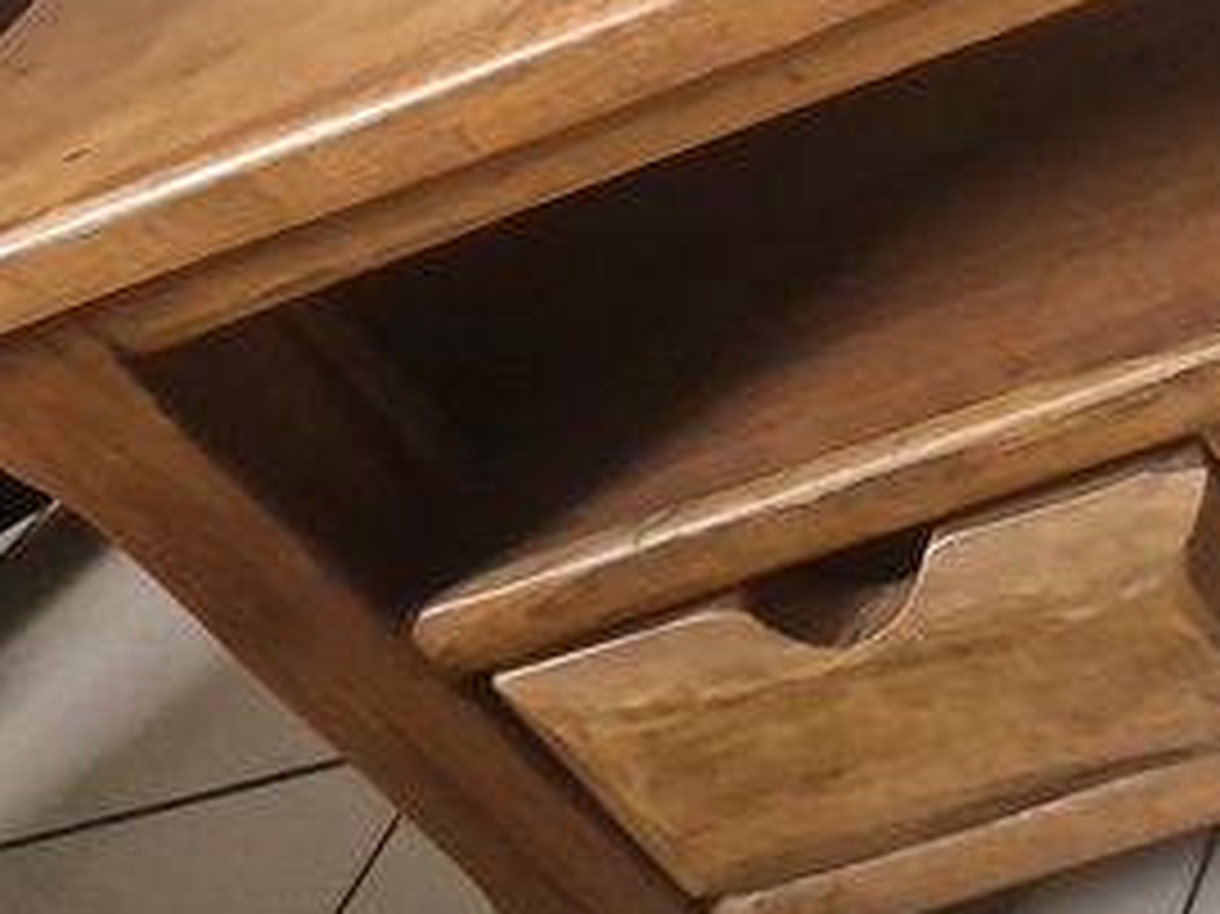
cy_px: -482
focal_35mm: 85
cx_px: 2242
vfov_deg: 15.8
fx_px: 2994
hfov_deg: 18.0
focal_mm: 6.4
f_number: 1.8
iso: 125
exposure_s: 1/180
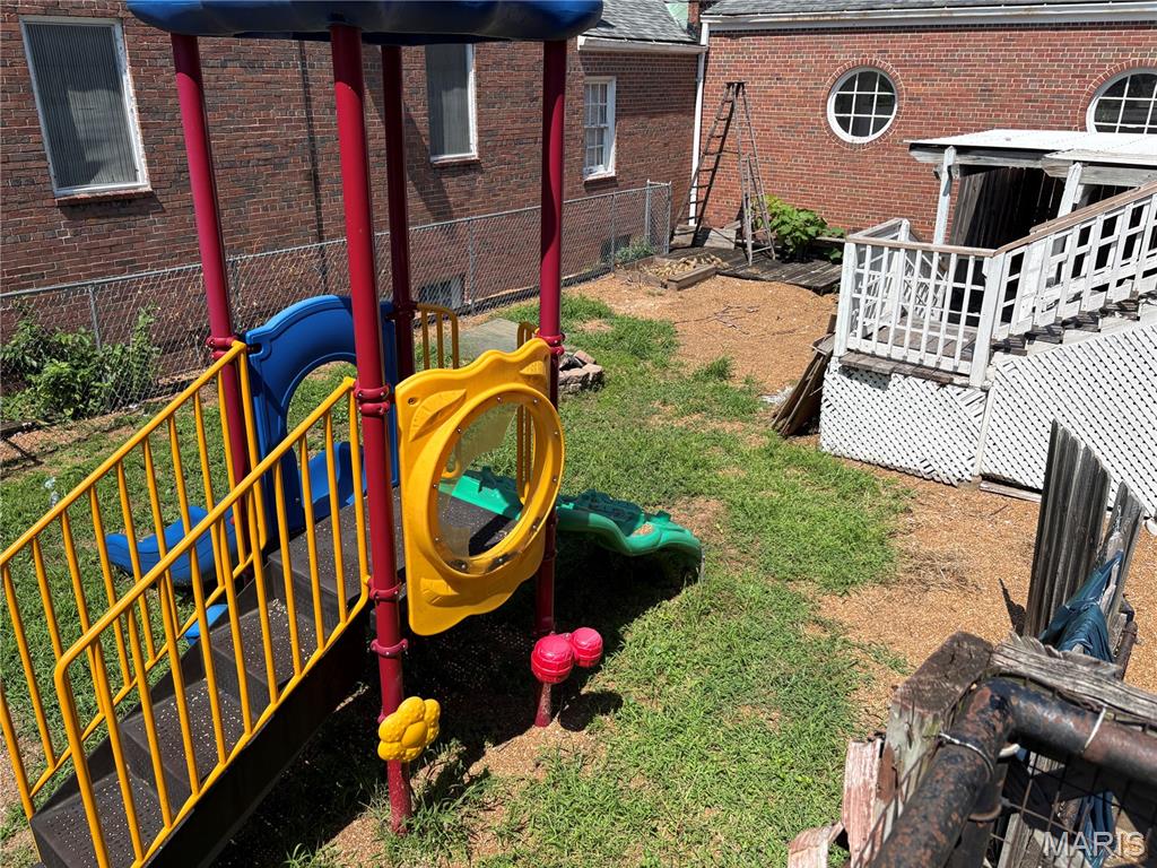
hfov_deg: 67.3
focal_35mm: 26
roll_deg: -0.2
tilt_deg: -21.8
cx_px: 578
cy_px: 434
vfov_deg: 53.1
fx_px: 869
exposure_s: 1/2865
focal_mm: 5.96
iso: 50
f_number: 1.6
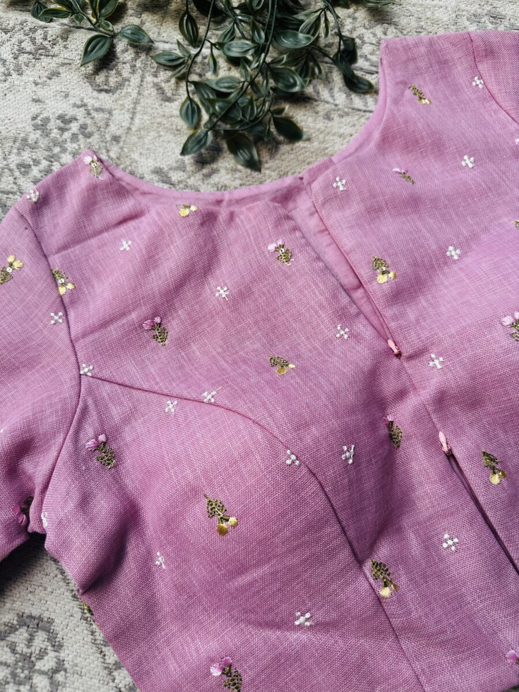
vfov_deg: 71.6
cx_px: 260
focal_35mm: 24
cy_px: 346
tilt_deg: -72.4
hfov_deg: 56.8
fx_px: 480
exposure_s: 1/1157
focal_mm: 6.86
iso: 80
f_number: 1.78
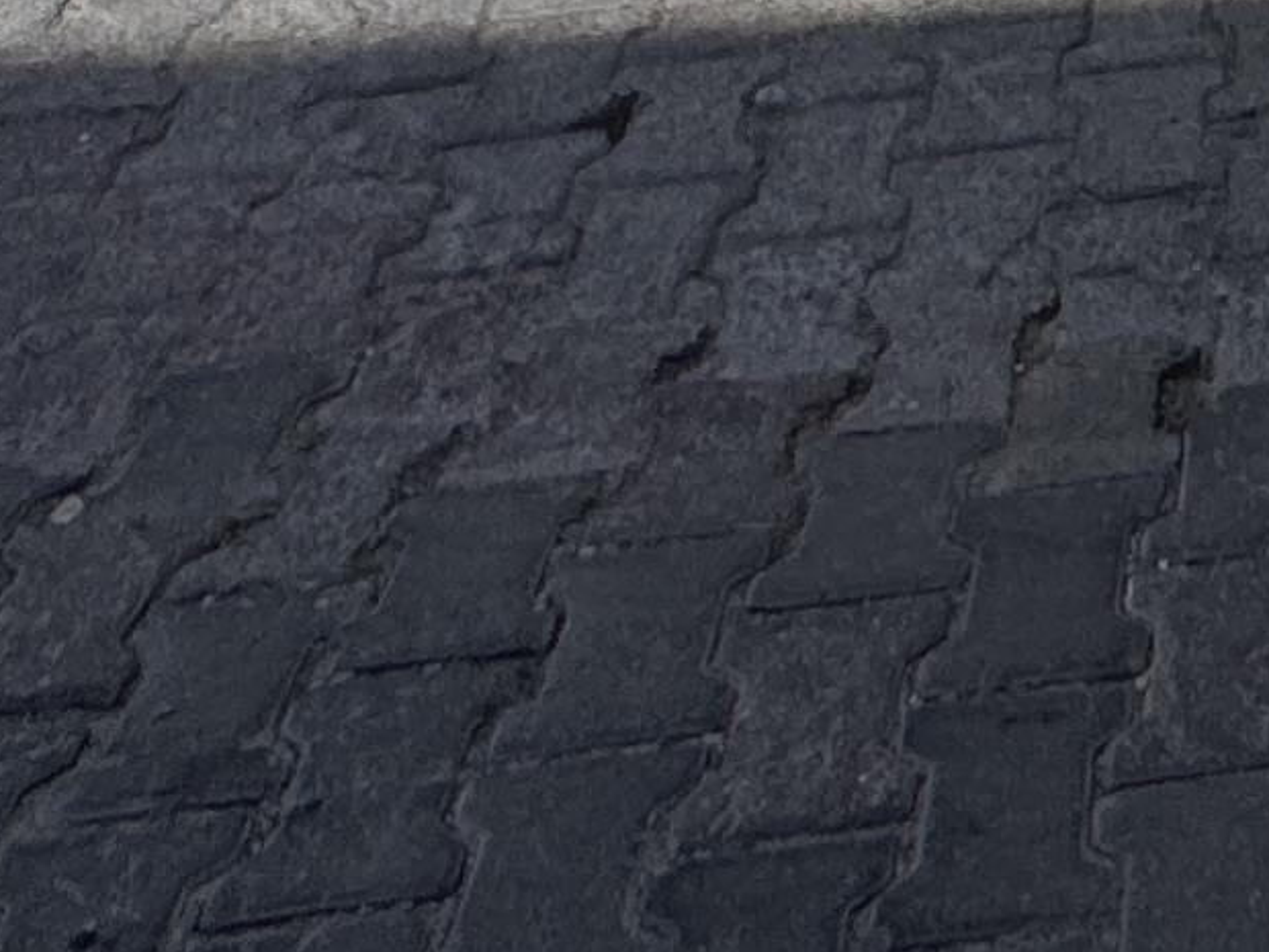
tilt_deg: +2.7
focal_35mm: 91
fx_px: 3336
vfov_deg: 10.5
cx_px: 1951
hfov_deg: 18.8
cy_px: -2023
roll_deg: -0.8
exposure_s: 1/1078
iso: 50
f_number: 2.2
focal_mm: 2.22
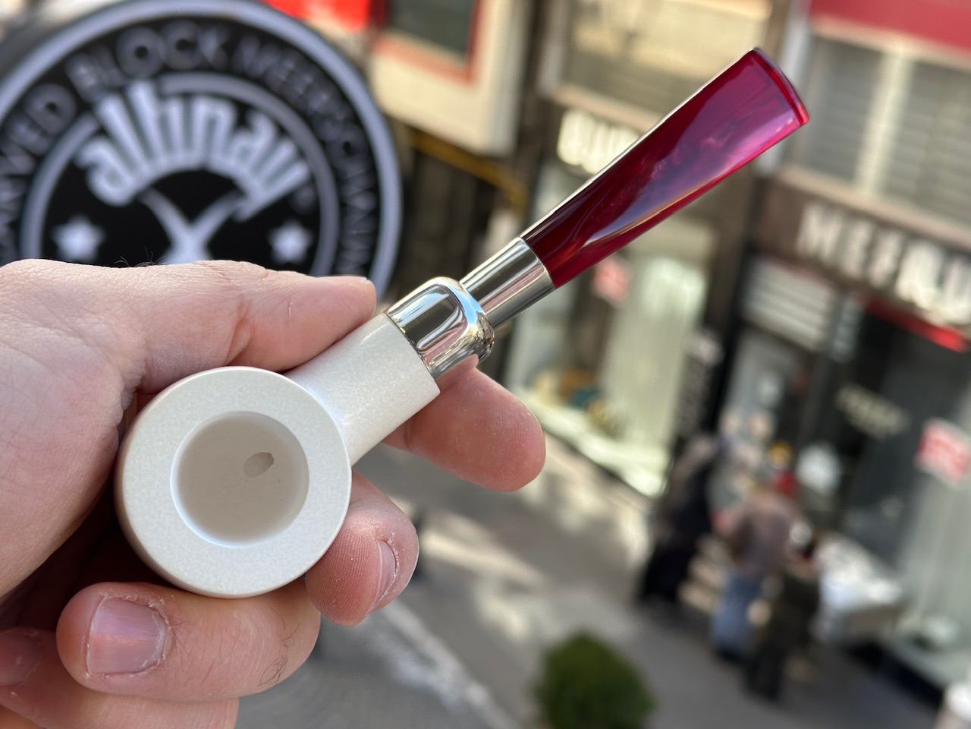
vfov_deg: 30.3
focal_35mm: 48
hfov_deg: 39.7
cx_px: 486
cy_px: 364
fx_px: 1346
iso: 64
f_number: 1.78
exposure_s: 1/444
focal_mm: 6.86
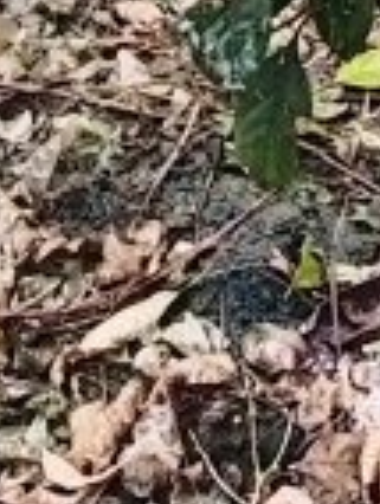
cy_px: -648
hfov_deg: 7.6
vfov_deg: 9.2
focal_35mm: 195
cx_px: 416
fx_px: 2846
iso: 612
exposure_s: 1/100
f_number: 1.9
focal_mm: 4.95
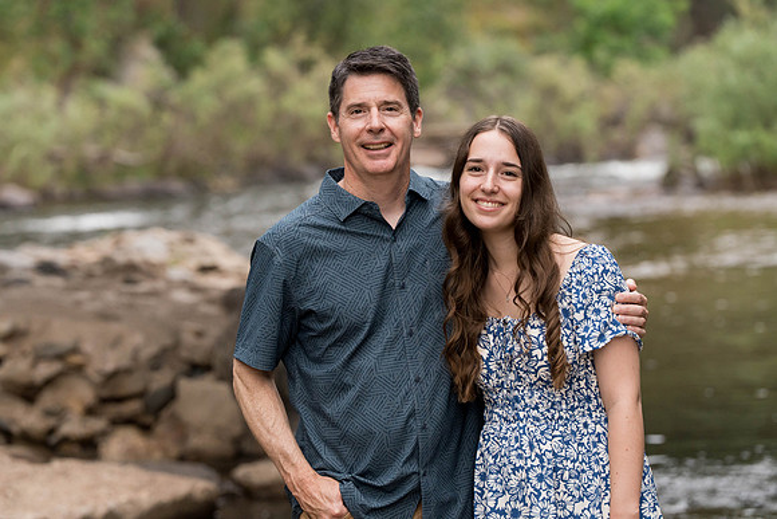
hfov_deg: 13.2
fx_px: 3368
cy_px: 260
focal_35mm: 156
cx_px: 388
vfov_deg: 8.8
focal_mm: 156
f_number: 5
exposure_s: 1/250
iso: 3200
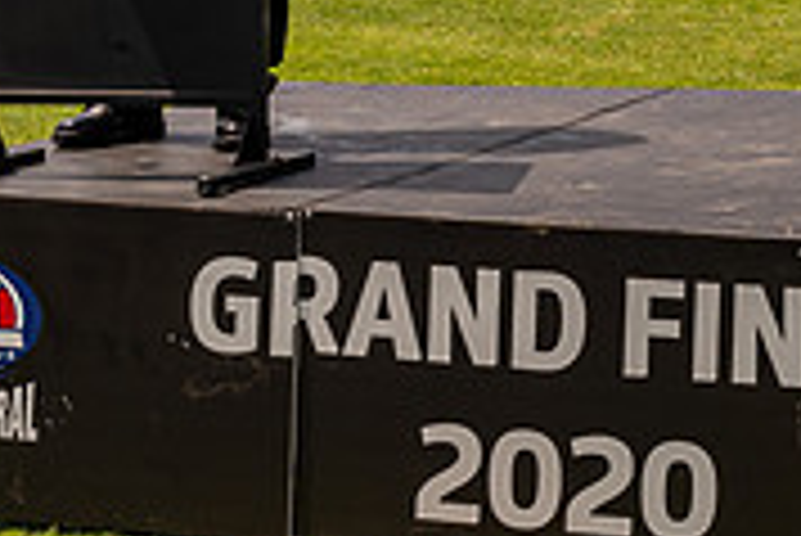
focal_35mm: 143
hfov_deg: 13.9
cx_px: 972
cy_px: -265
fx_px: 3184
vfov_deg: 9.4
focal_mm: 25
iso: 200
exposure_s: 1/800
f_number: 8
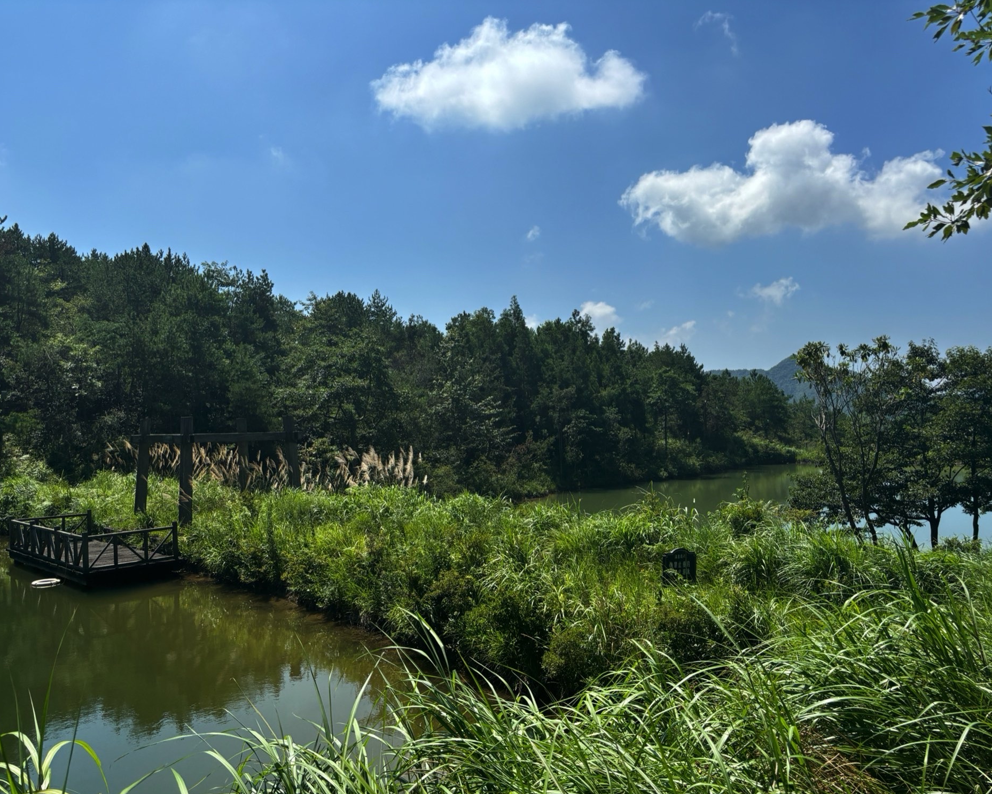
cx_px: 515
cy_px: 408
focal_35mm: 28
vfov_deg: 51.5
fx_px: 822
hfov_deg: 62.2
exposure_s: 1/4082
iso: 50
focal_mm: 5.96
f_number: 1.6
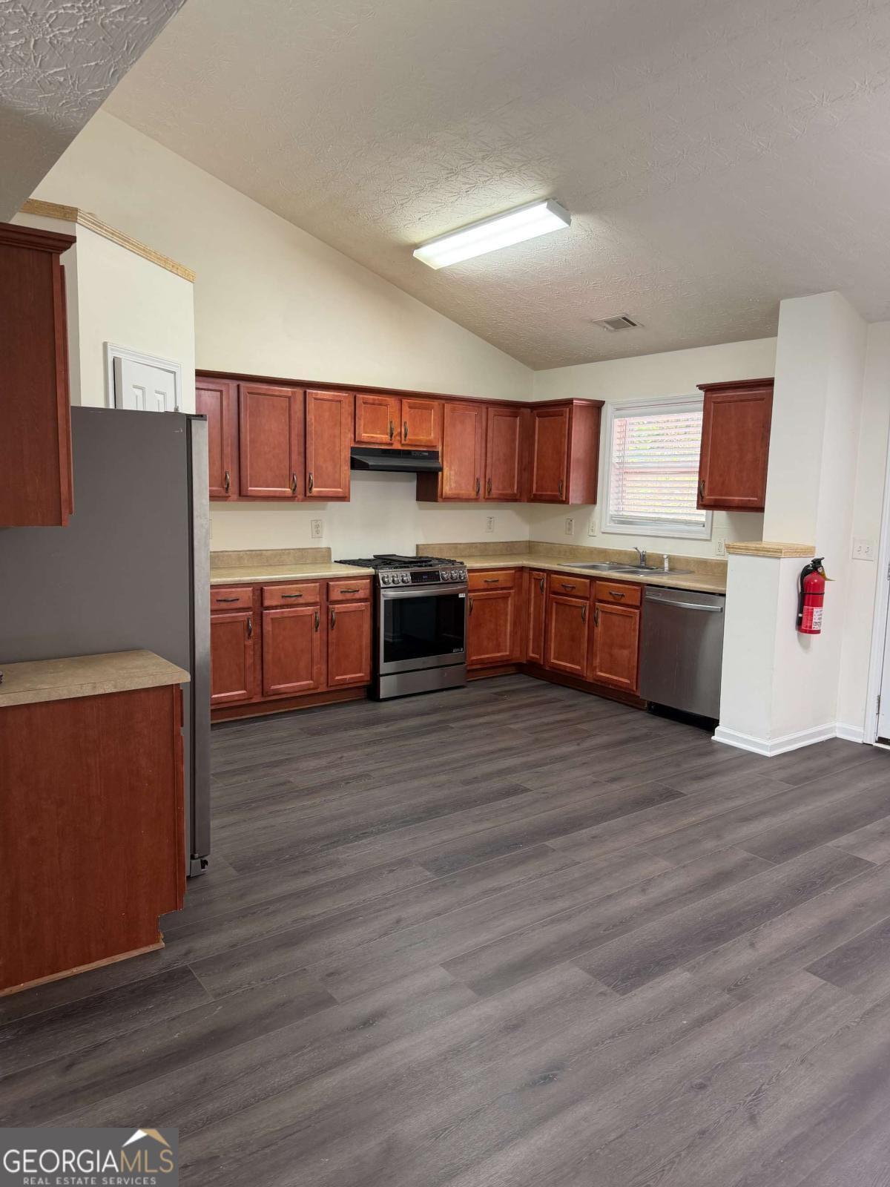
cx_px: 445
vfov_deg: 71.6
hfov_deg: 56.8
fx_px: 823
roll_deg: -2.2
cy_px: 594
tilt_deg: -6.9
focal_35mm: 24
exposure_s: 1/60
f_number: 1.78
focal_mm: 6.76
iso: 160
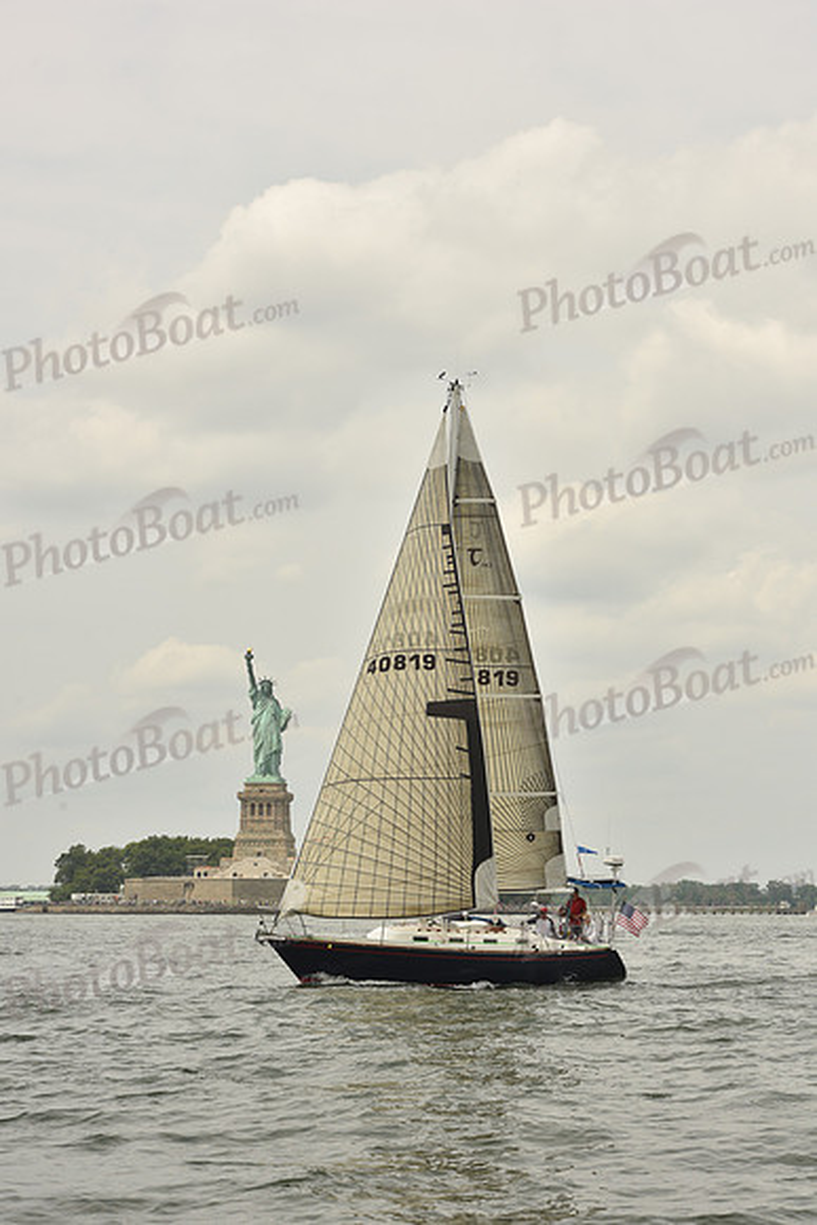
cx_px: 408
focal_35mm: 70
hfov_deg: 19.5
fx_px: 2381
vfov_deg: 28.8
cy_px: 612
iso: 250
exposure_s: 1/640
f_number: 11
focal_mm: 70
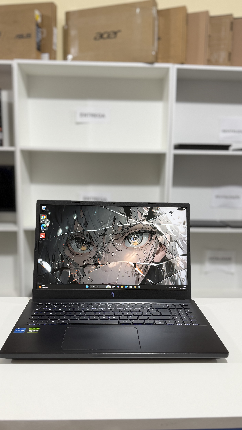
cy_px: 232
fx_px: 342
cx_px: 124
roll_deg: -0.3
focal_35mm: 30
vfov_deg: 64.2
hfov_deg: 38.9
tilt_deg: -11.1
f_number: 1.78
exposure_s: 1/60
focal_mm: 6.76
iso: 200
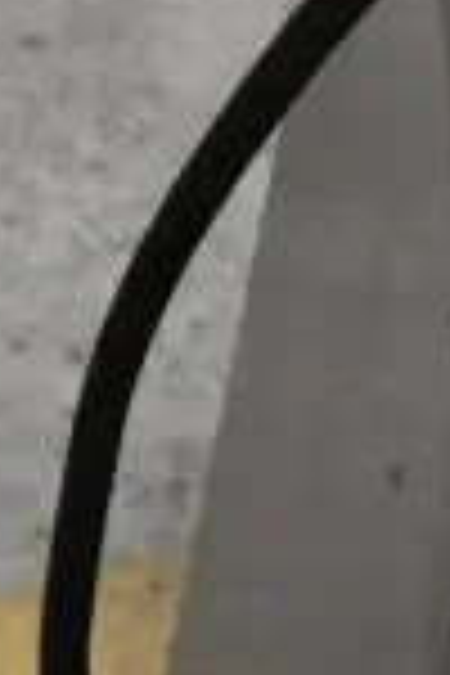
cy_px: 1235
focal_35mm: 201
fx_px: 3768
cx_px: -788
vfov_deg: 9.7
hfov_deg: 6.4
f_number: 11
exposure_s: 1/320
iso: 6400
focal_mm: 22
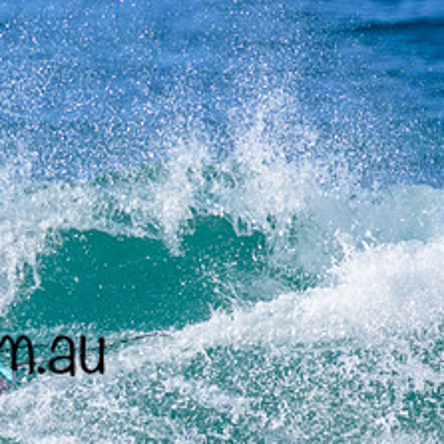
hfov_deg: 0.7
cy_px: 315
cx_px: -84
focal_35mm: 2408
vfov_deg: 0.7
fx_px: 34944
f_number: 11
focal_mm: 800
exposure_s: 1/2000
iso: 1250
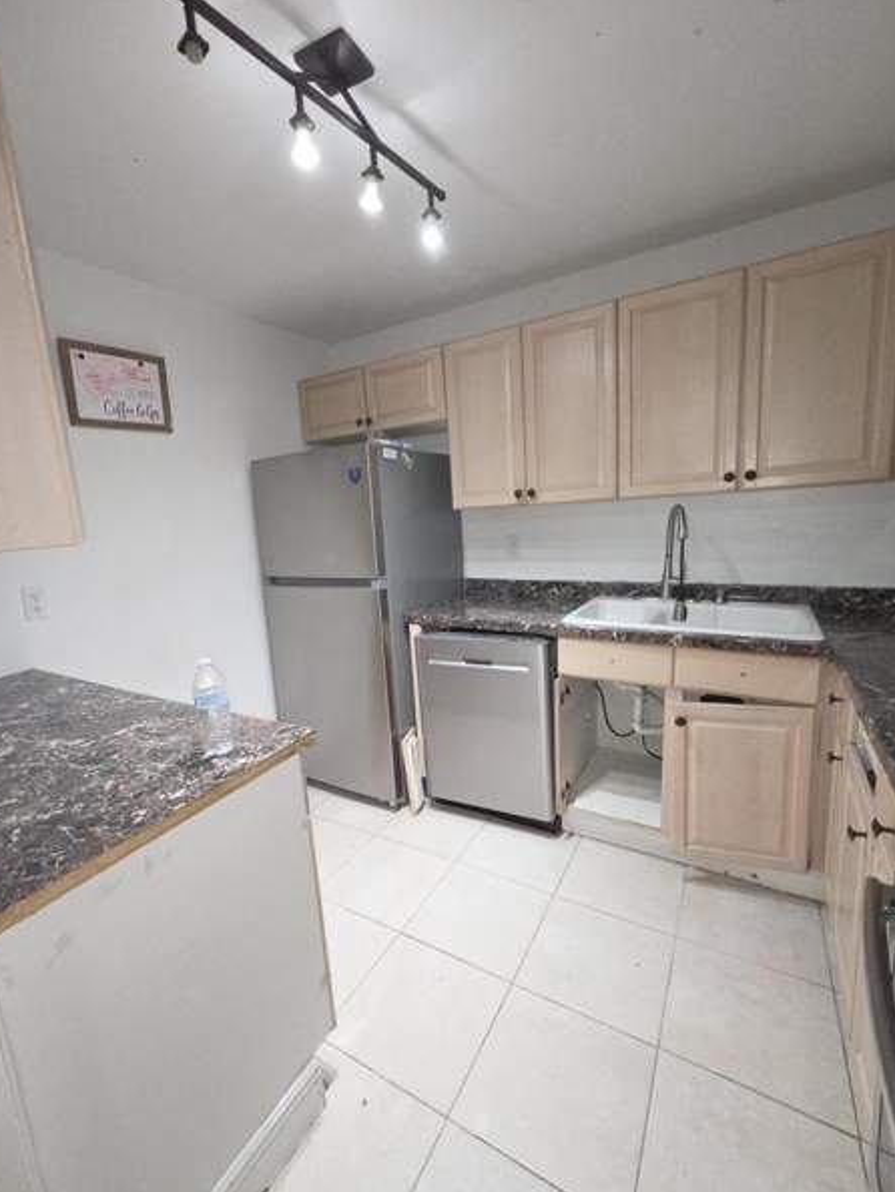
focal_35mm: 14
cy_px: 600
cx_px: 419
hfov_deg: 85.6
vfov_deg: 102.0
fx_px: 482
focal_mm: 2.2
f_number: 2.2
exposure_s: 1/60
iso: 400
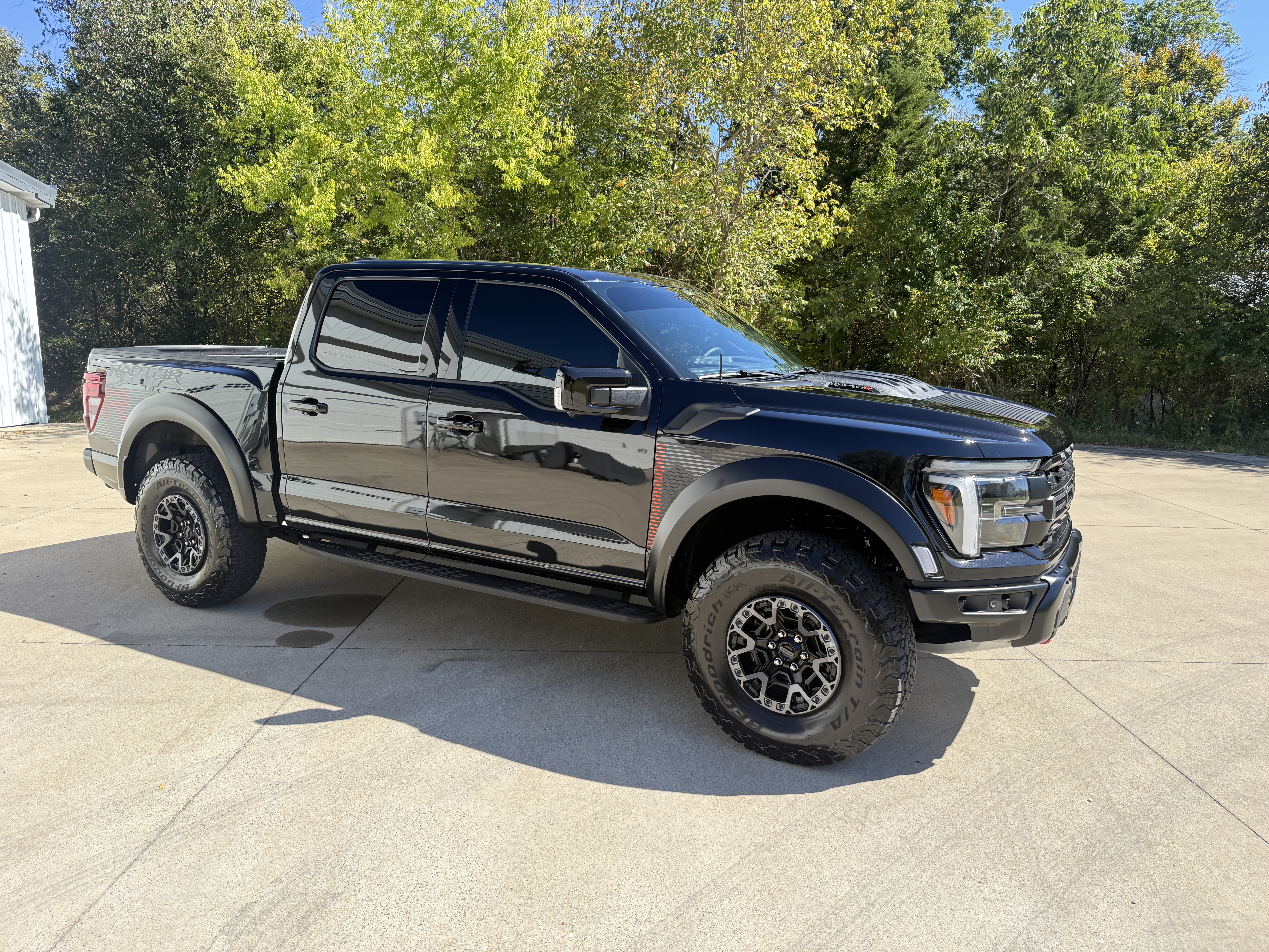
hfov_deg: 71.6
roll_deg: -0.5
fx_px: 880
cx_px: 634
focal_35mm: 24
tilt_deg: -9.4
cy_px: 476
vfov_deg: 56.8
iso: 100
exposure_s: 1/1361
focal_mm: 6.76
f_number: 1.78
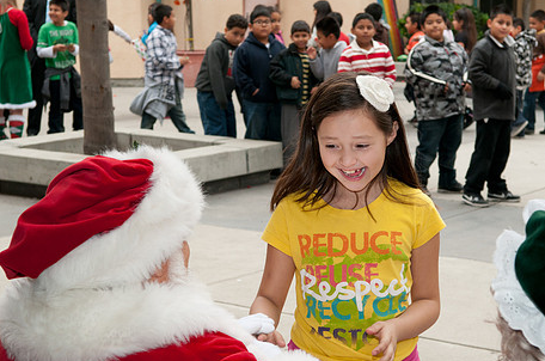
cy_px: 212
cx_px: 307
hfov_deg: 24.2
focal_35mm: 84
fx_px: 1269
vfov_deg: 16.2
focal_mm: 44
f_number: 6.3
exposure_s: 1/160
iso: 320
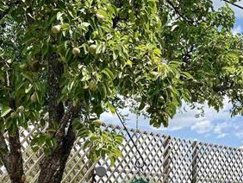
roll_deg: -1.5
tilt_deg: +6.8
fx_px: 611
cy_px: 154
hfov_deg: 22.5
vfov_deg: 16.8
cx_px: 136
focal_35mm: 87
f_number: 1.78
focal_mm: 6.76
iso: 80
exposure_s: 1/3584
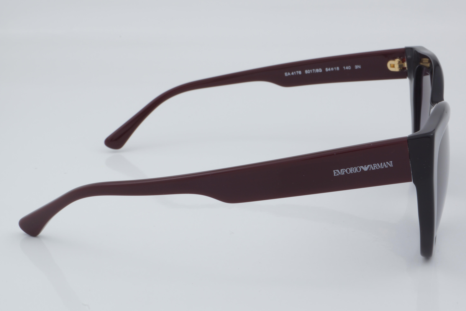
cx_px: 233
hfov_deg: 27.0
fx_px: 971
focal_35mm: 75
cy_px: 156
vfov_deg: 18.2
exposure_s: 1/4
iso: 100
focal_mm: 50
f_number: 32
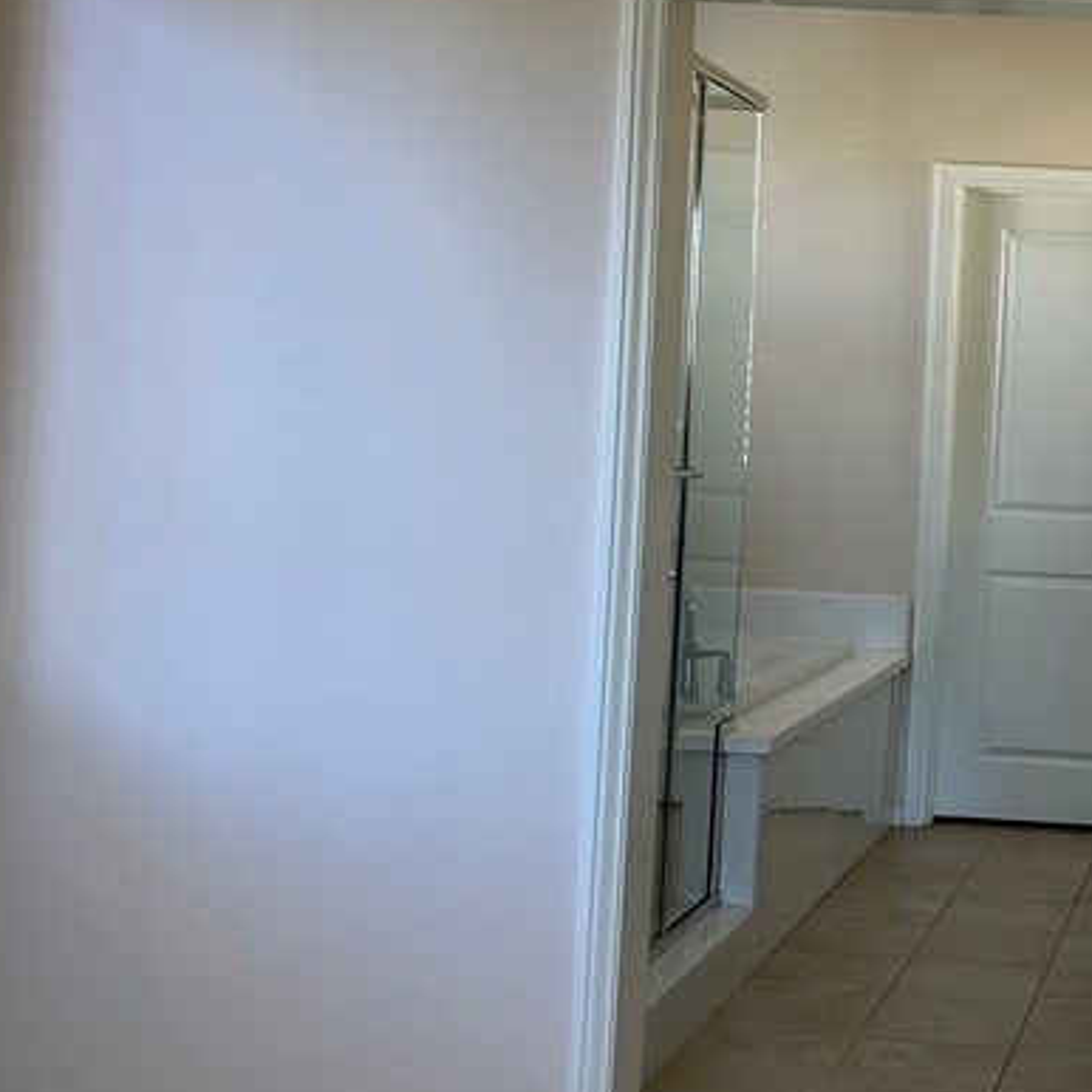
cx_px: 1137
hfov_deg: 26.4
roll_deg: -3.0
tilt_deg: -0.7
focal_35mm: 61
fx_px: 2177
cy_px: 433
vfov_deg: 28.1
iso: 64
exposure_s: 1/127
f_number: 1.5
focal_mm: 5.7
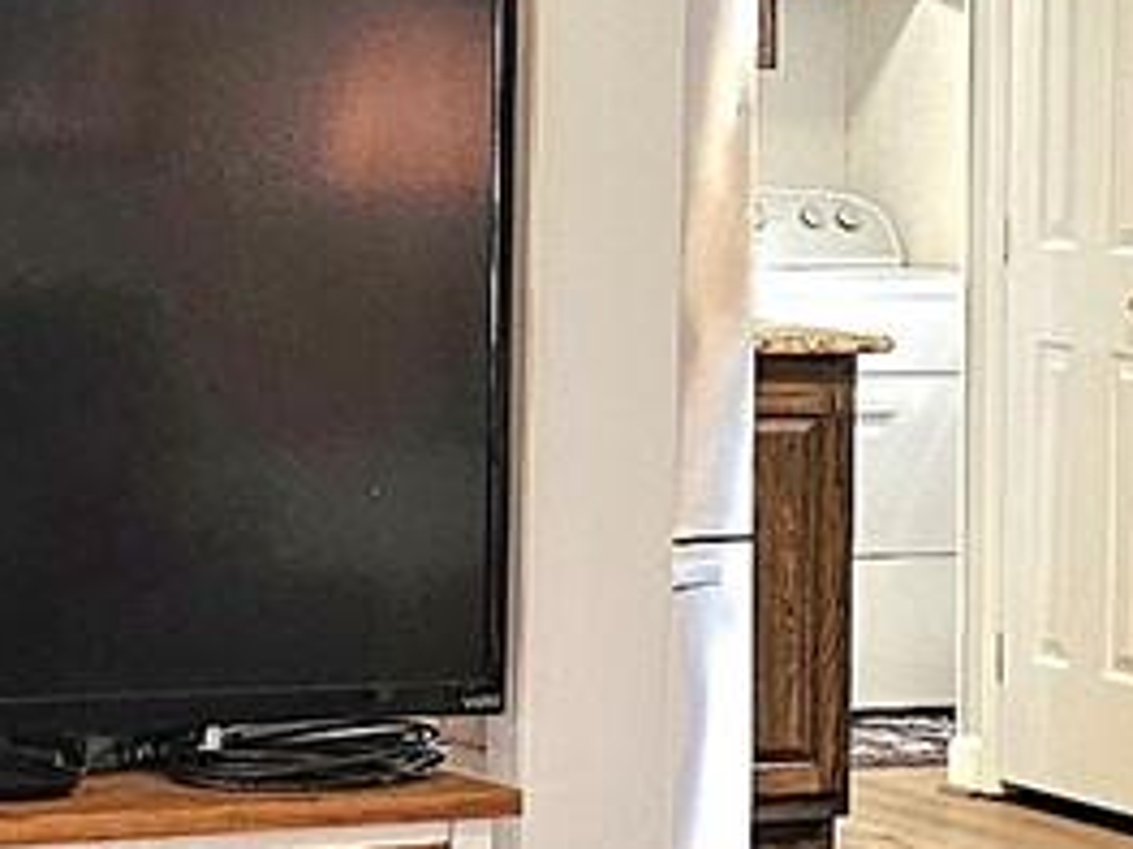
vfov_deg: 8.3
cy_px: 220
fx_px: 5856
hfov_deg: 11.0
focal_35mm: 179
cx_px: 672
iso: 320
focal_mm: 6.3
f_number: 1.7
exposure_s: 1/120
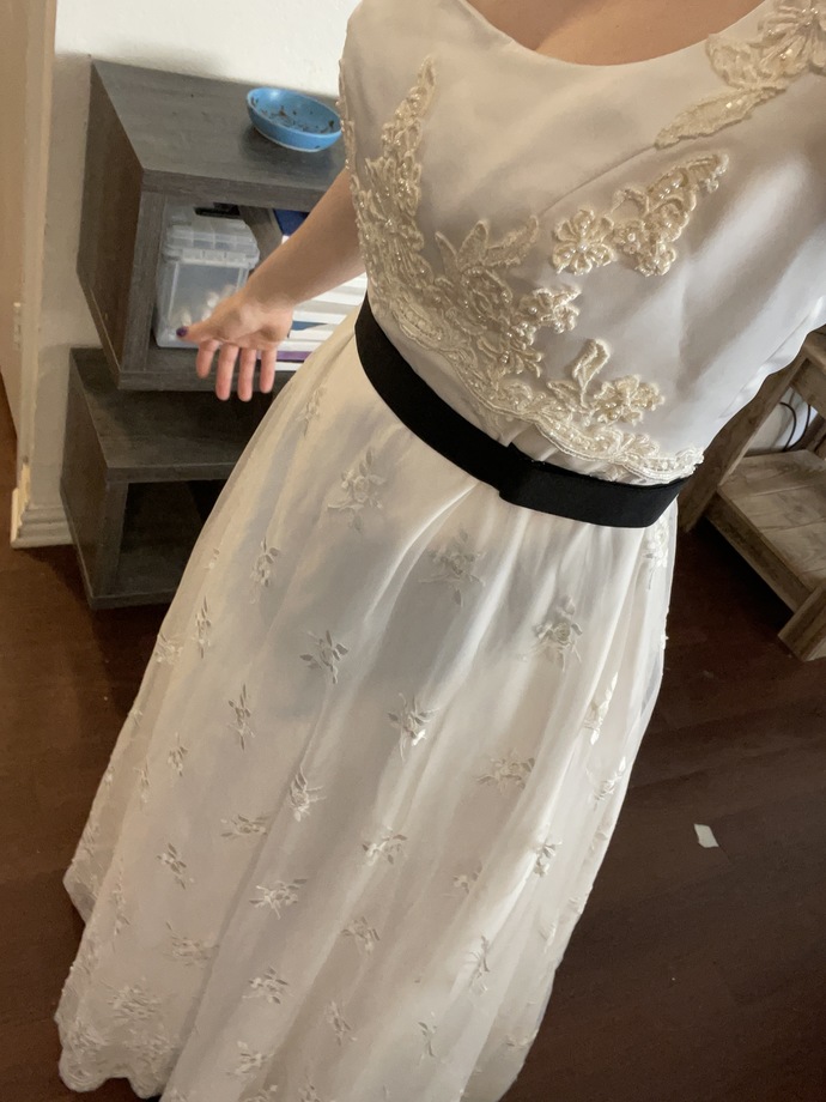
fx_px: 954
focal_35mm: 30
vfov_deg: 60.0
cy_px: 551
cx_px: 413
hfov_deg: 46.8
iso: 320
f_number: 2.2
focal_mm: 2.71
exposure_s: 1/40
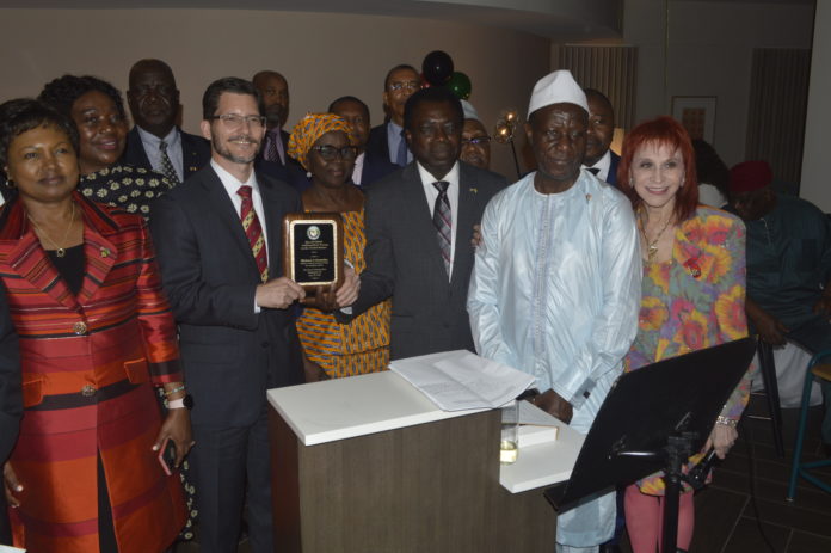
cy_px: 276
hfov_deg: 57.3
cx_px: 416
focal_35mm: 33
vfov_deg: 39.9
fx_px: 761
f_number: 8
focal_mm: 22
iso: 280
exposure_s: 1/60
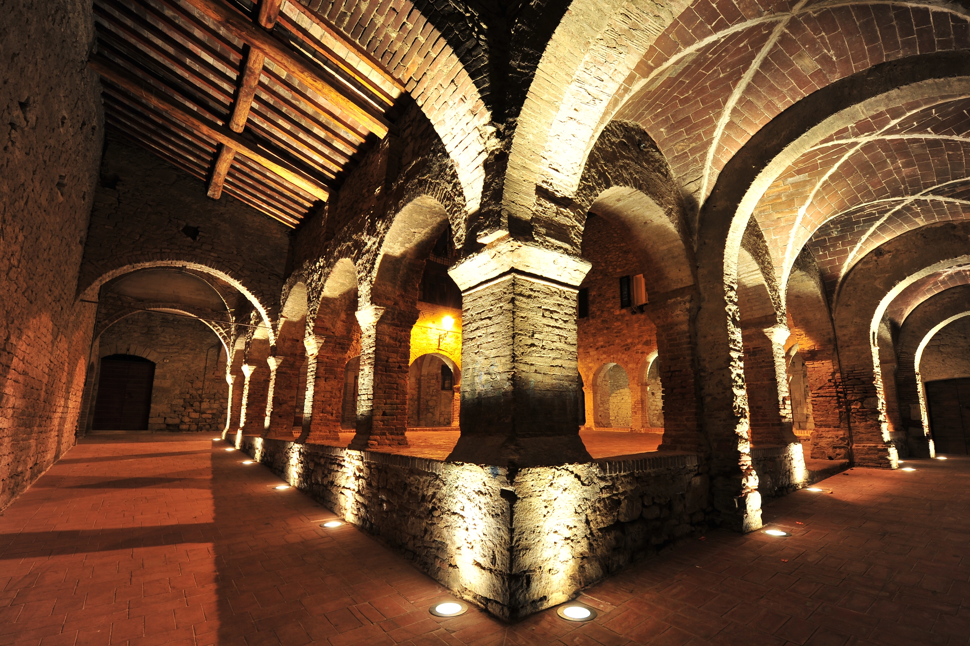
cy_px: 334
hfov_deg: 93.2
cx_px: 510
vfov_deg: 70.4
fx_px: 458
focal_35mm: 17
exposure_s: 1.3
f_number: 8
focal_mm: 16
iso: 200
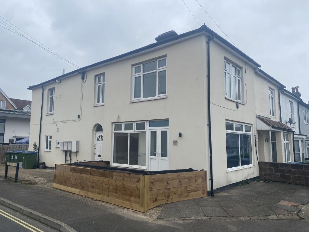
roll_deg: -0.1
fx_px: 232
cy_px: 116
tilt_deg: +9.5
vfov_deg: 53.1
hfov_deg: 67.3
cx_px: 154
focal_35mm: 26
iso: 32
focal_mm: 4.25
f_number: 1.8
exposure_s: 1/1429
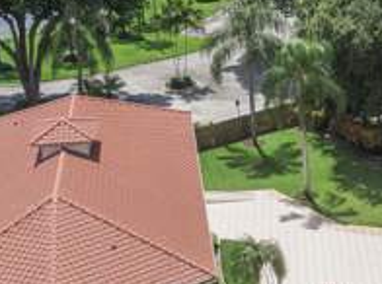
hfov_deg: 23.6
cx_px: 337
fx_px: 892
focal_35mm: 81
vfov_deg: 17.8
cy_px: 273
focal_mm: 5.69
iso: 100
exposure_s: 1/1250
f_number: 3.2
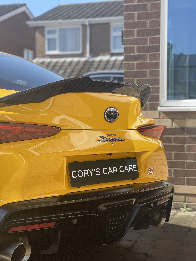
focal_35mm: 64
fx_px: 483
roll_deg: +0.0
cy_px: 130
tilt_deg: -1.7
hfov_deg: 22.9
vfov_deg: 30.3
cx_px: 98
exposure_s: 1/827
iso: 32
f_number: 2.2
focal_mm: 7.5
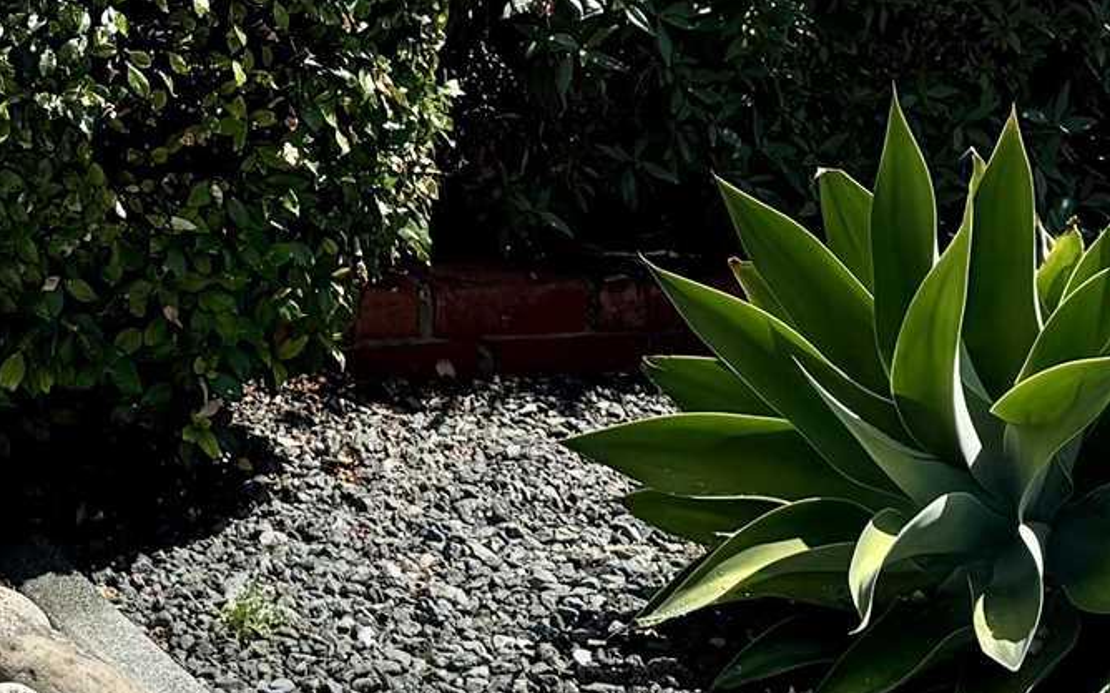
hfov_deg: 16.7
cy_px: -519
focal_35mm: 117
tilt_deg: -0.1
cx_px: -376
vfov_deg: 10.6
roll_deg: -0.8
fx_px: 3538
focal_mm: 6.76
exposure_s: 1/4310
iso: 80
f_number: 1.78
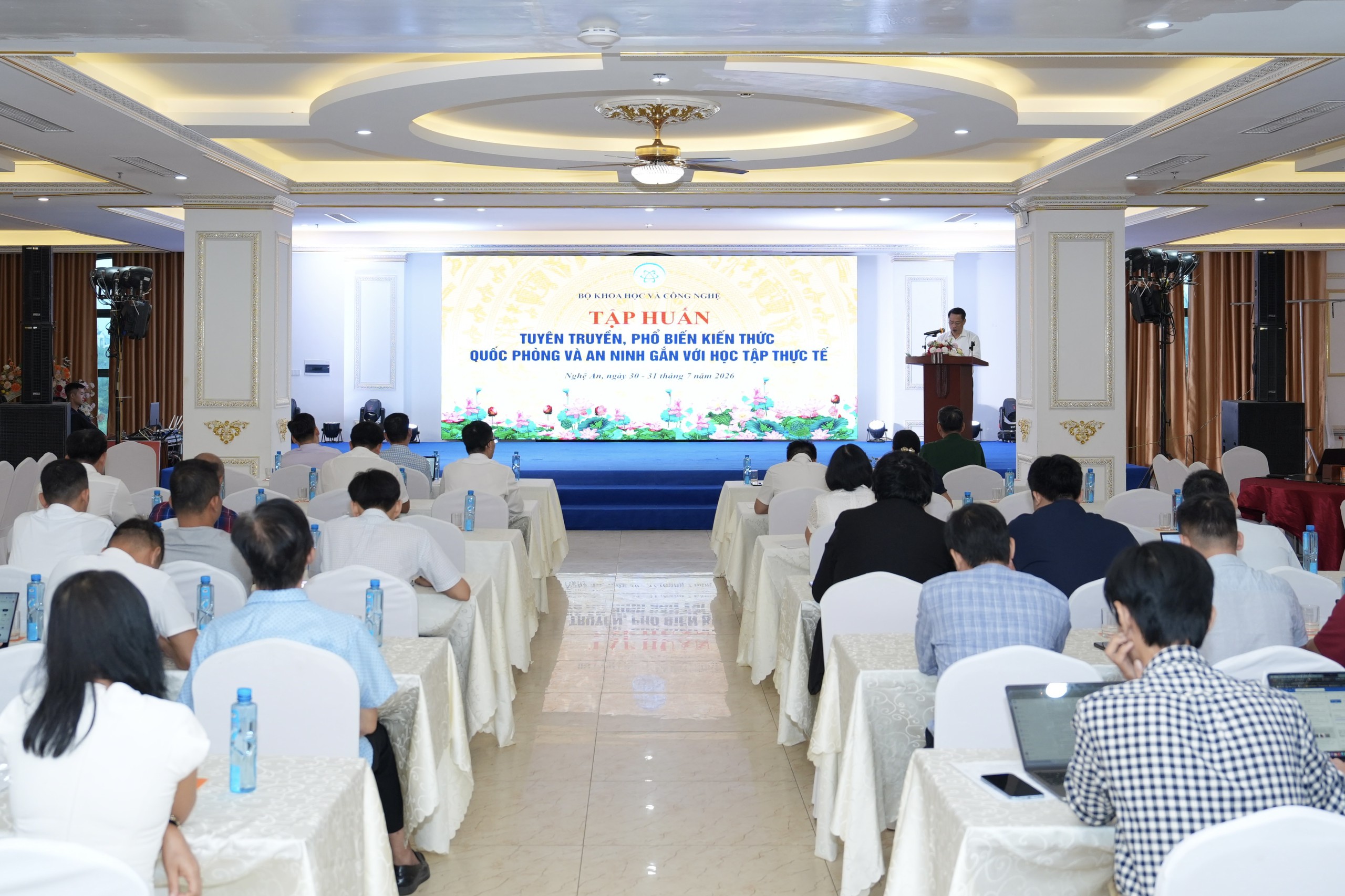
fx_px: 1158
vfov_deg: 42.3
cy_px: 448
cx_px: 672
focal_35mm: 31
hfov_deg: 60.3
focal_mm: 31
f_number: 3.5
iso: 800
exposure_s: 1/160
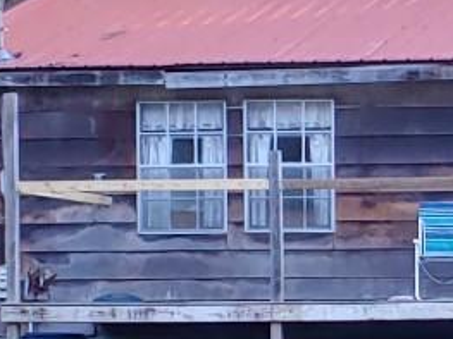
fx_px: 2394
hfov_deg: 10.6
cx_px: 580
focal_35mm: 183
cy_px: 231
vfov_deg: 8.1
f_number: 1.5
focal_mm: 4.23
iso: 50
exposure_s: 1/120
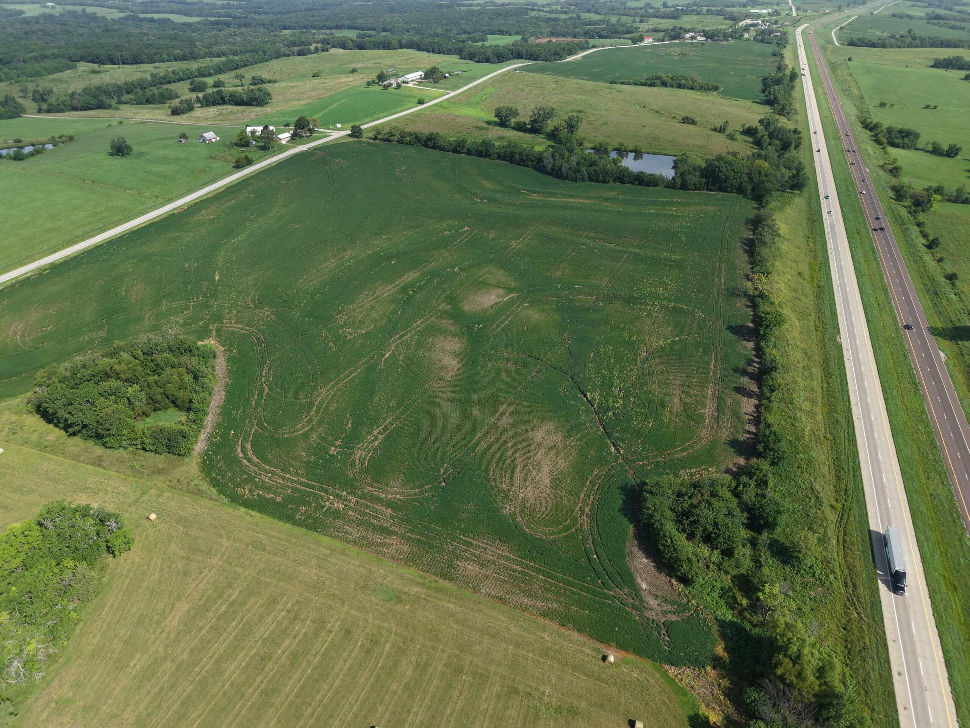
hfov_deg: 71.6
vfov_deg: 56.8
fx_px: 673
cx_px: 485
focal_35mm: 24
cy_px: 364
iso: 100
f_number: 1.8
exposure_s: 1/250
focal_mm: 8.67
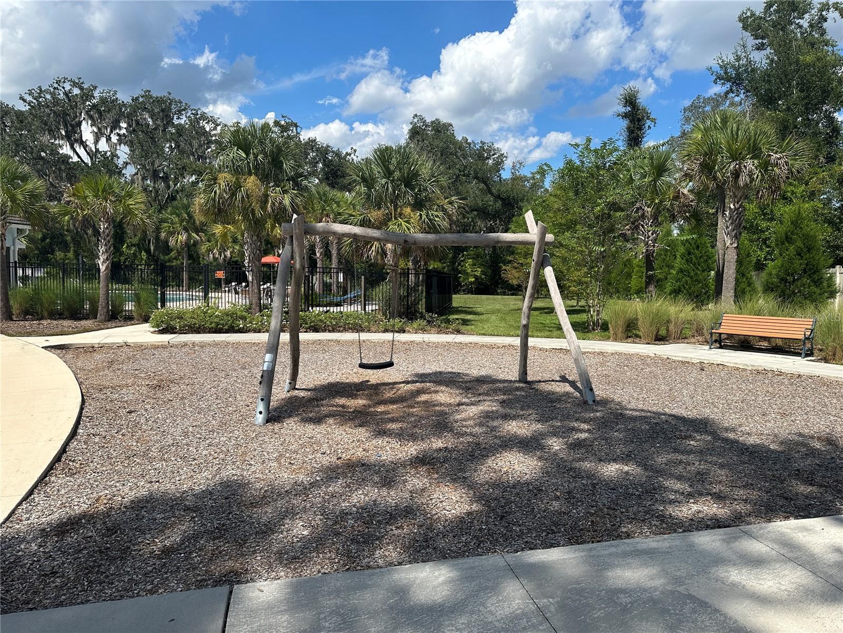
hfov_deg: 71.6
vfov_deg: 56.8
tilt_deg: -2.7
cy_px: 316
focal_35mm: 24
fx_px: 584
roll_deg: -1.2
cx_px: 422
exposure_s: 1/5000
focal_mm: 6.86
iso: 80
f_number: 1.78
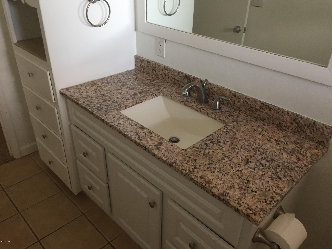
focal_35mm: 29
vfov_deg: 48.2
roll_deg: -3.5
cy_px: 124
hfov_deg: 61.7
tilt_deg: -32.4
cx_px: 166
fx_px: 278
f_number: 2.2
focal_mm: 4.15
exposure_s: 1/30
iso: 80
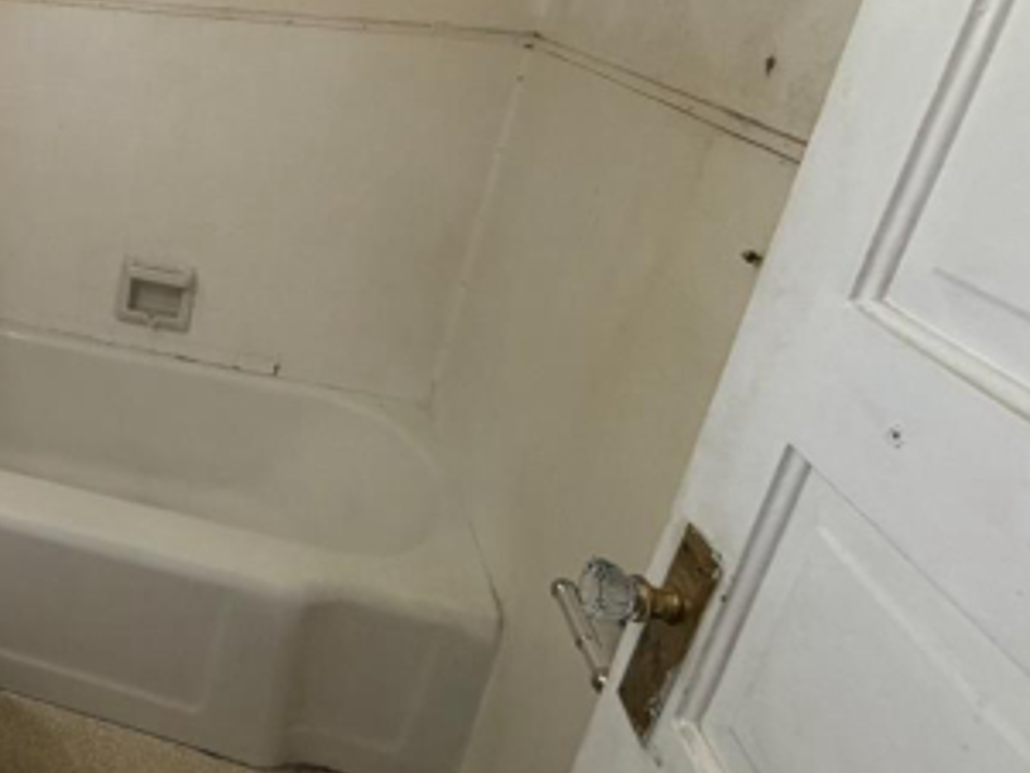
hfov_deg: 45.7
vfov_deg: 44.4
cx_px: -70
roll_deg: -3.2
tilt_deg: -19.7
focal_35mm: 31
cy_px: 222
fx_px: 923
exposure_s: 1/60
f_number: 2.2
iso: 160
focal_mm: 2.22
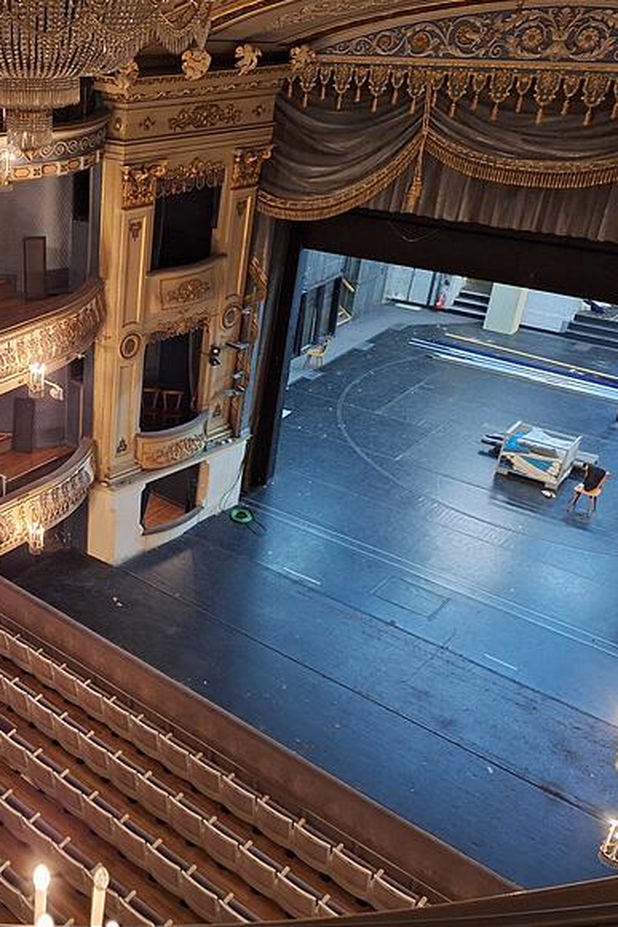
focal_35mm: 33
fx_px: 849
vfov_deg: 57.2
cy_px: 478
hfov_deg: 35.9
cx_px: -8
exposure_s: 1/20
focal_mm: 5.54
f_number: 1.8
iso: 400
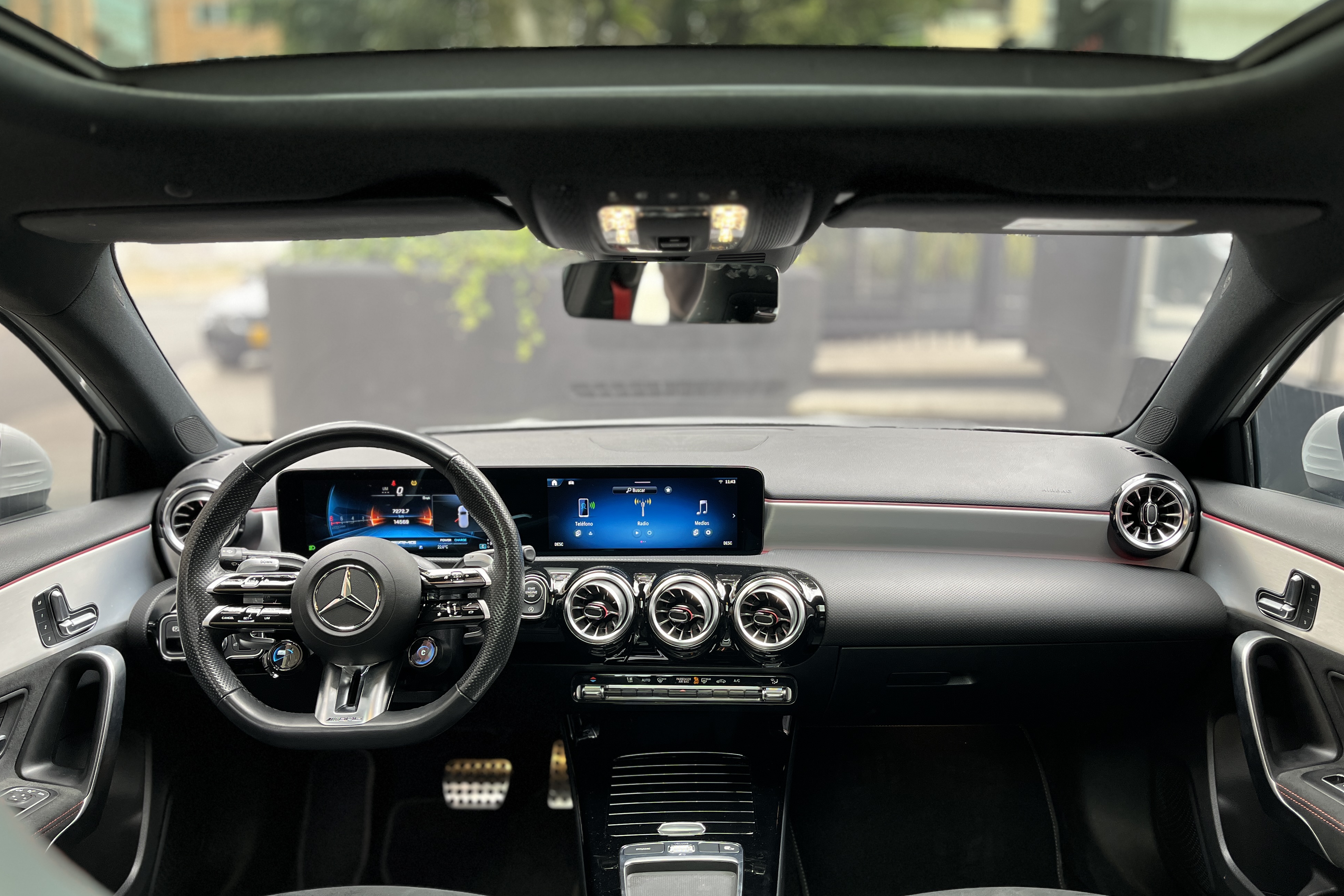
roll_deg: -0.6
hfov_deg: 65.5
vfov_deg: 46.3
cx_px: 687
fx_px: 1045
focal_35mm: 28
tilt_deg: -13.4
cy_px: 509
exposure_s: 1/121
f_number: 1.6
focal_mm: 5.1
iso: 80
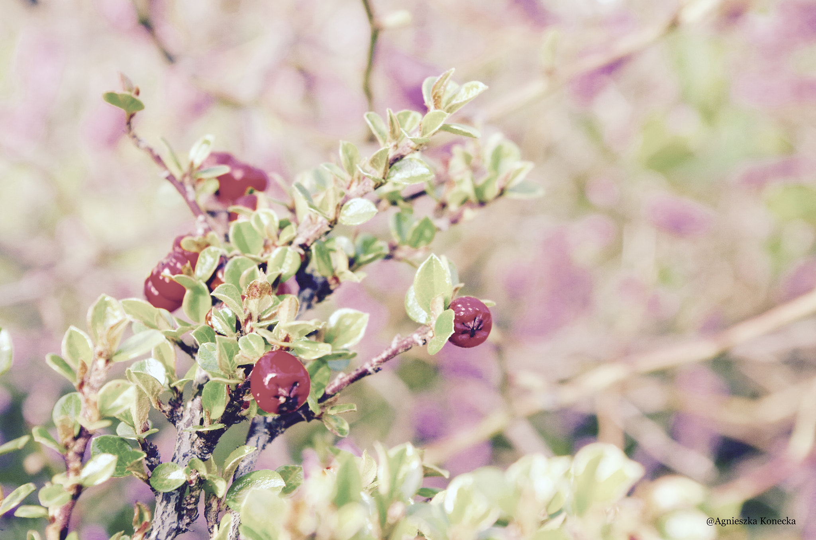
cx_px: 408
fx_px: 1448
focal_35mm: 64
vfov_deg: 21.1
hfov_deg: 31.5
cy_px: 270
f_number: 7.1
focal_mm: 42.5
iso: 320
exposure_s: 1/200
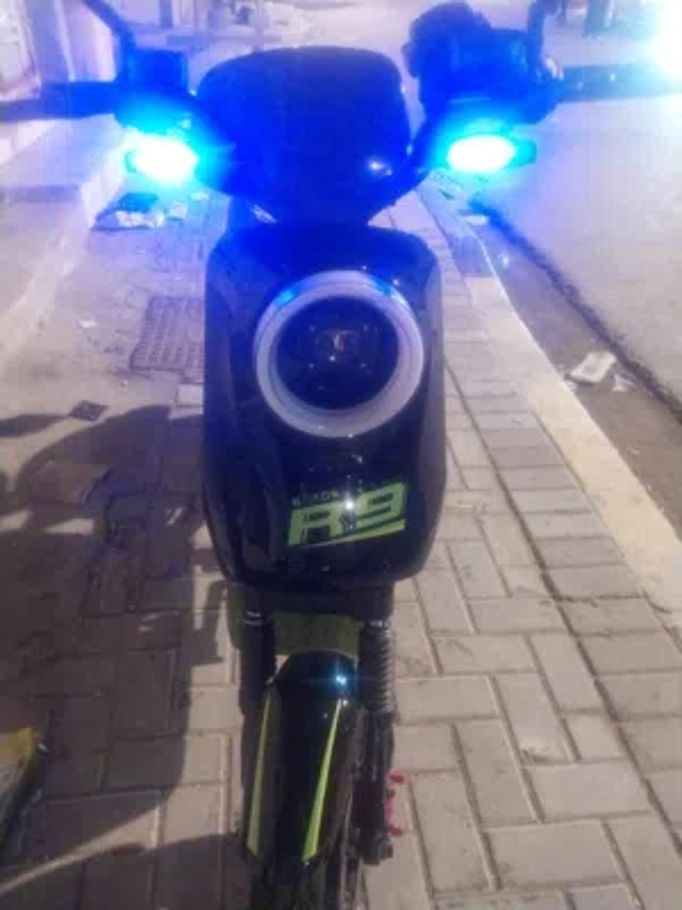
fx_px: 683
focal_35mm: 26
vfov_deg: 67.3
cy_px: 455
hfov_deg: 53.1
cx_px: 341
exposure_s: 1/20
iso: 1250
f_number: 1.8
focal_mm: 4
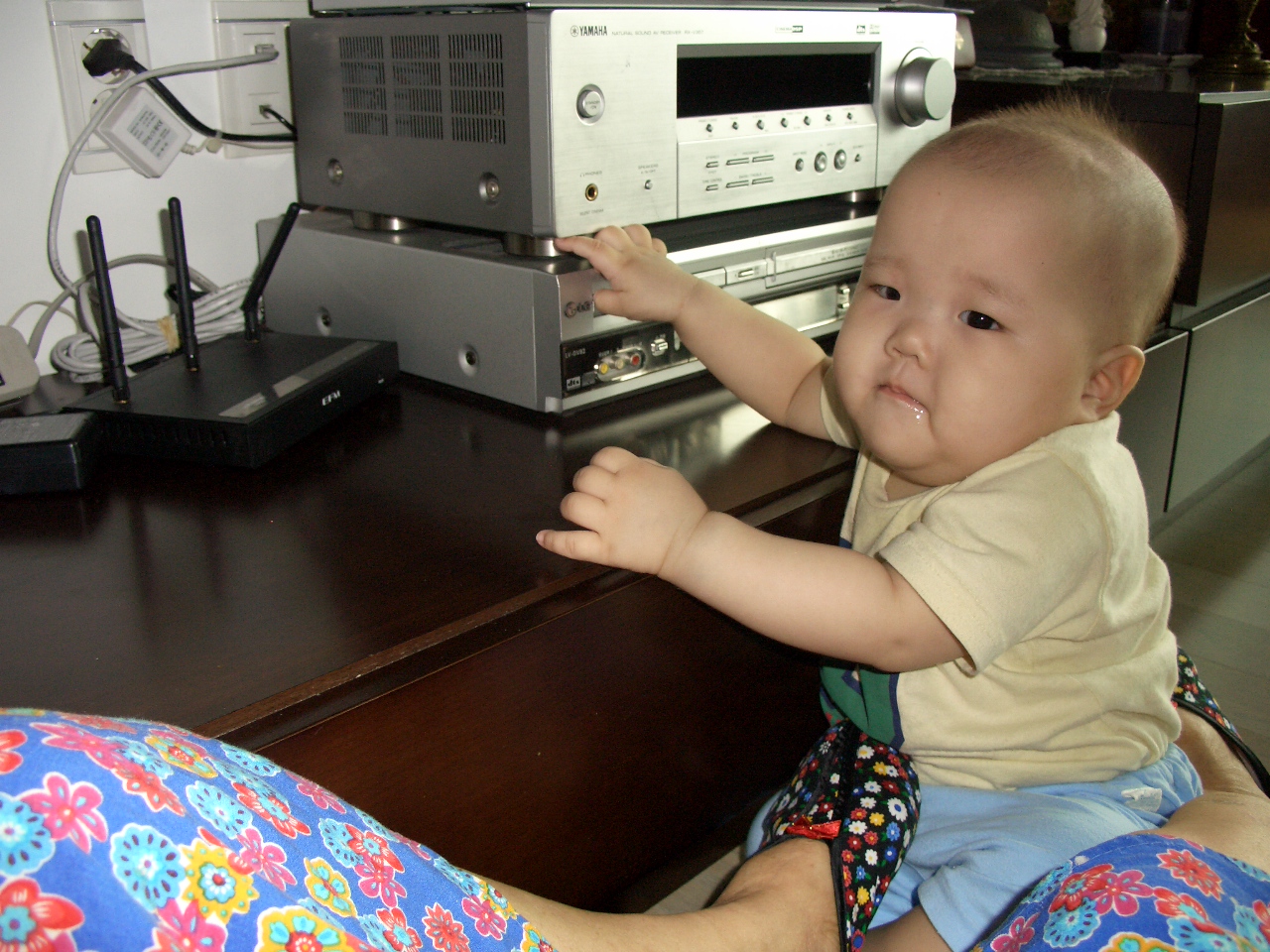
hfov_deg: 55.4
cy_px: 476
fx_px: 1211
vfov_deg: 42.9
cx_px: 635
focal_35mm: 33
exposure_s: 1/60
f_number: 2.8
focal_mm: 7.1
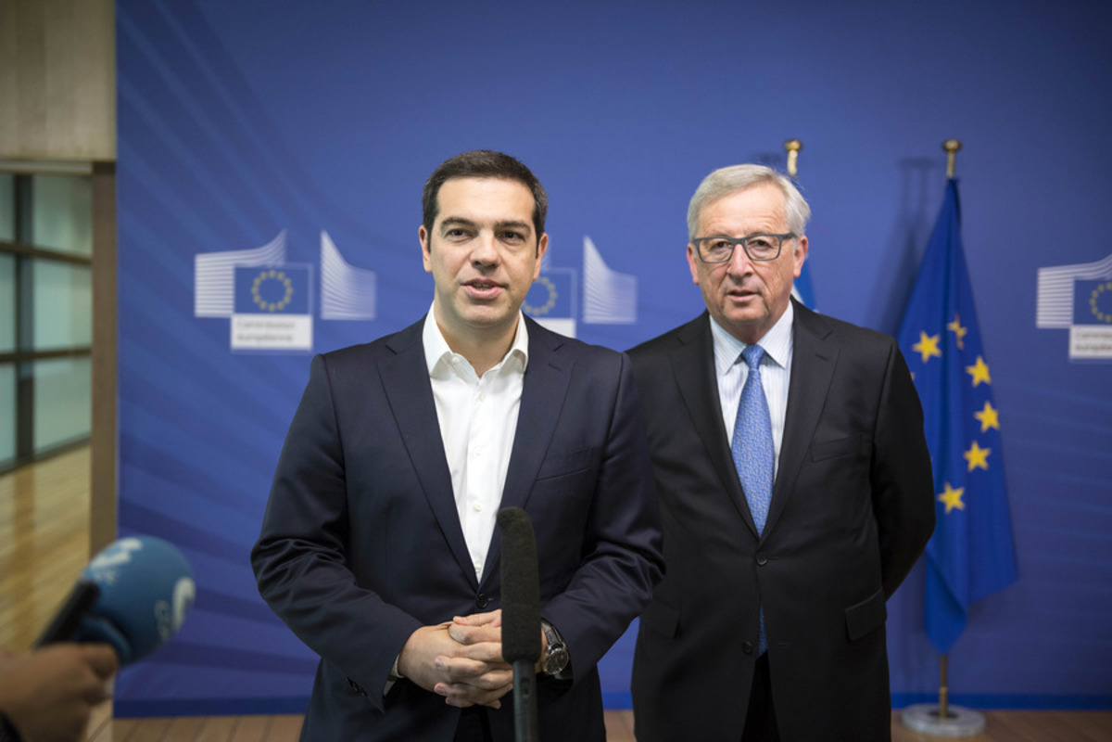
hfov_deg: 41.1
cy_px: 371
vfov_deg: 28.1
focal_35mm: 48
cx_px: 556
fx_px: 1483
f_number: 2.8
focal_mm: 48
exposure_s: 1/250
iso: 1100
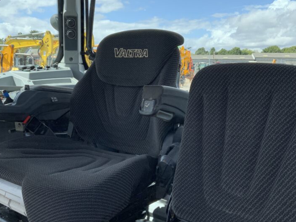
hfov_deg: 44.6
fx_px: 359
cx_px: 121
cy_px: 106
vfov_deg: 34.3
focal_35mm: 42
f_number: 1.8
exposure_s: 1/580
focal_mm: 3
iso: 16
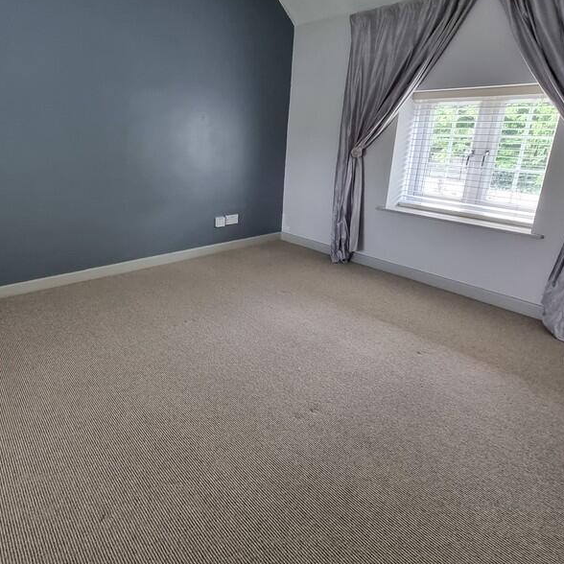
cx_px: 183
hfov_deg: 72.4
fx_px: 369
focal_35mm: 20
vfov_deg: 74.6
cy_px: 249
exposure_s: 1/33
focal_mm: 2.2
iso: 500
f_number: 2.2
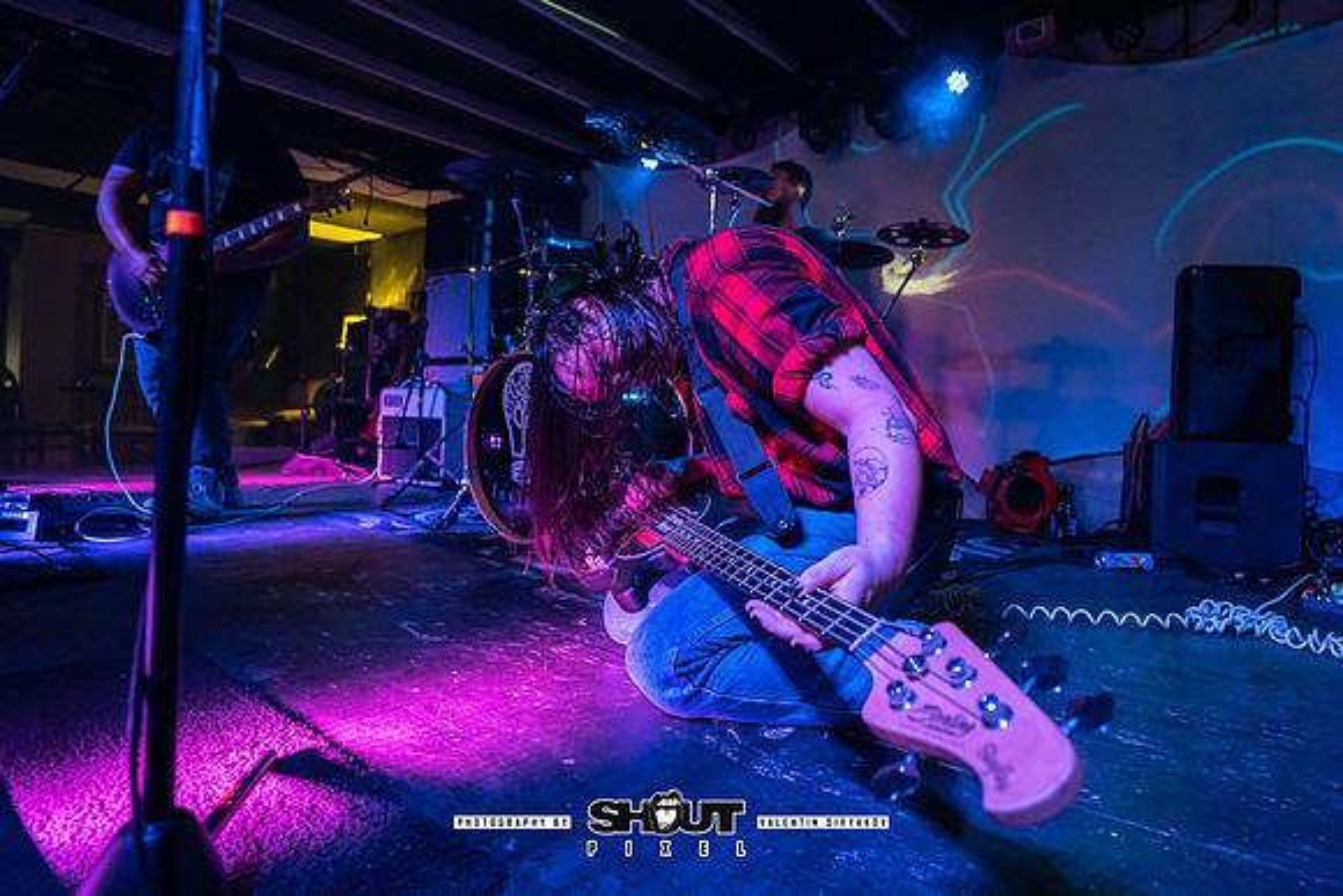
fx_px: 693
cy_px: 418
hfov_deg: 87.8
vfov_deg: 65.7
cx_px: 746
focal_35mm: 19
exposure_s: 1/250
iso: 1600
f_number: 2.8
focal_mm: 14
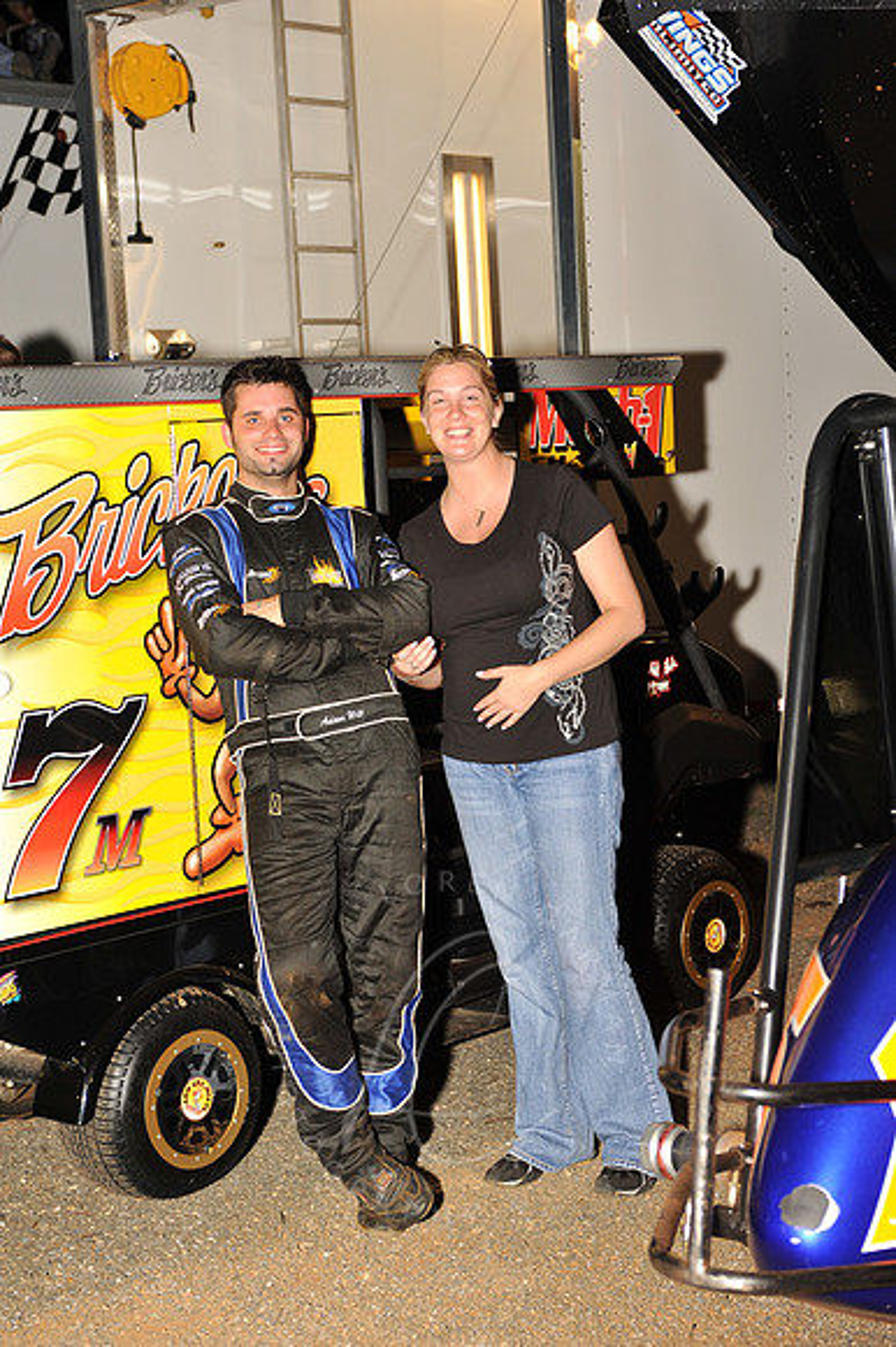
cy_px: 674
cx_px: 448
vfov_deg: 28.9
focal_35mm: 70
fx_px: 2616
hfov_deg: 19.4
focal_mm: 70
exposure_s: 1/250
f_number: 5.6
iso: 500
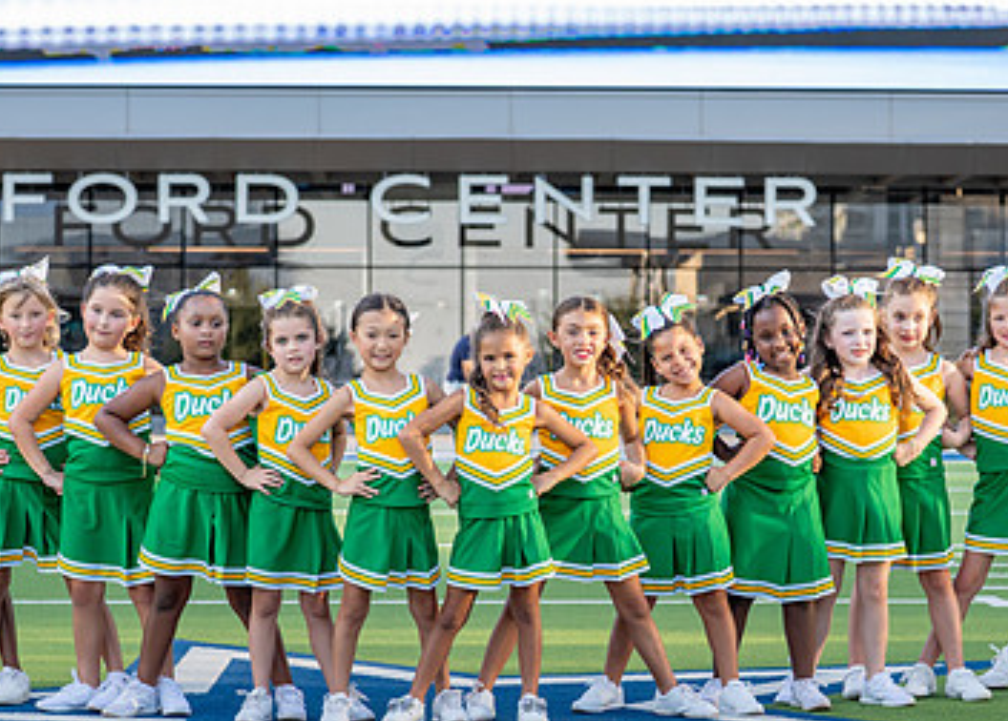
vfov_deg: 12.0
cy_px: 483
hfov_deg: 16.7
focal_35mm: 120
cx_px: 562
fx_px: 3438
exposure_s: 1/800
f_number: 2.8
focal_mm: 50
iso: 320
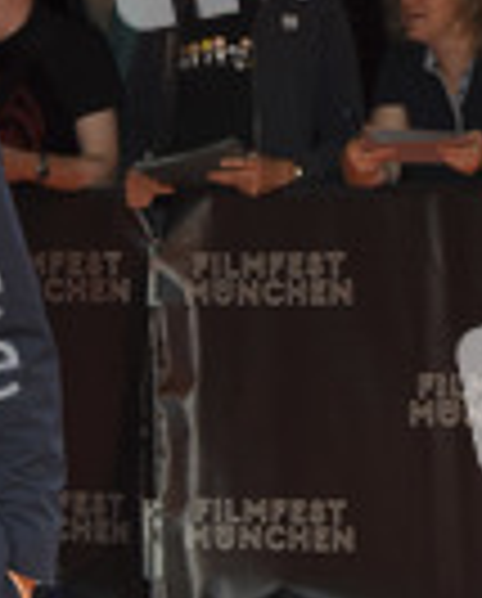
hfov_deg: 7.3
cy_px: 598
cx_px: -81
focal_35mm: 211
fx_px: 3750
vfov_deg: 9.1
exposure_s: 1/160
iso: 400
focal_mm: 50
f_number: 6.3
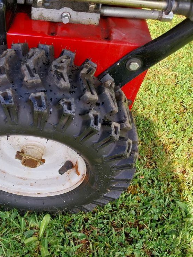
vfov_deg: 52.6
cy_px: 128
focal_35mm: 35
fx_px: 260
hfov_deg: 39.8
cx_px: 53
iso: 25
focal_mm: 4
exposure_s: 1/197
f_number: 1.8
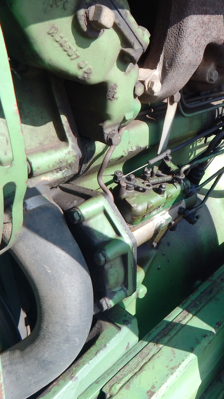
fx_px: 338
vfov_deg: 61.0
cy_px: 200
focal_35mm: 32
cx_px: 193
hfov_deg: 35.0
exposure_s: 1/500
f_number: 3
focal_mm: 4
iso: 125
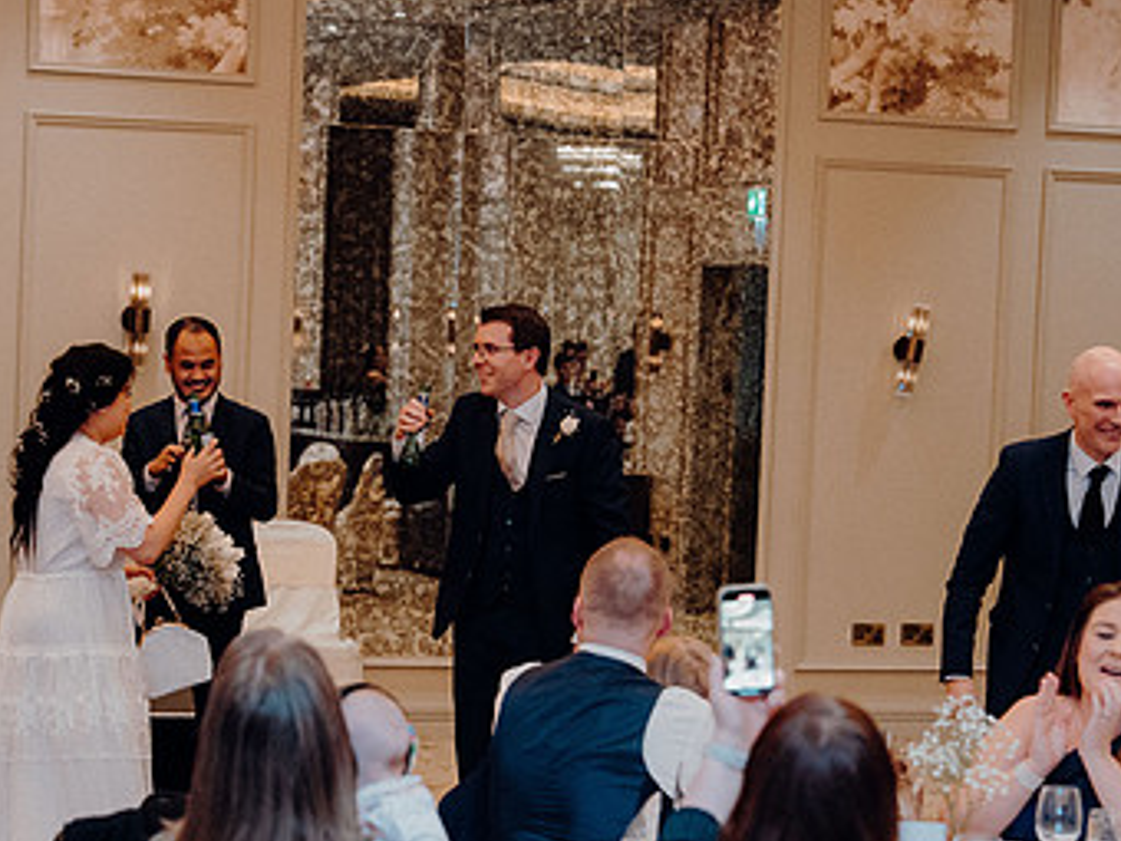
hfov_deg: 17.1
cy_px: 608
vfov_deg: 12.8
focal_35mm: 115
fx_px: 3724
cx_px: 445
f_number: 3.5
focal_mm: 70
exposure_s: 1/160
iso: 3200
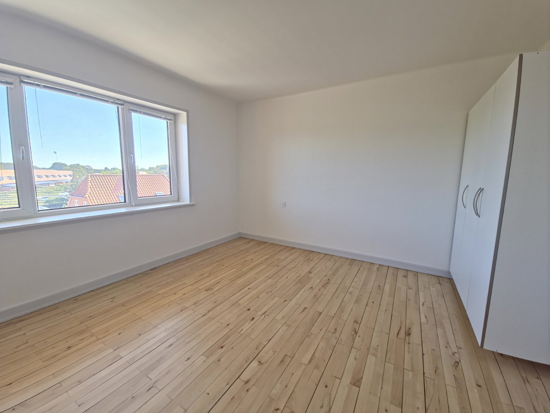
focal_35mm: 13
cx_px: 275
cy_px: 206
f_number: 2.2
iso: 64
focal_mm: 2.2
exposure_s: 1/100
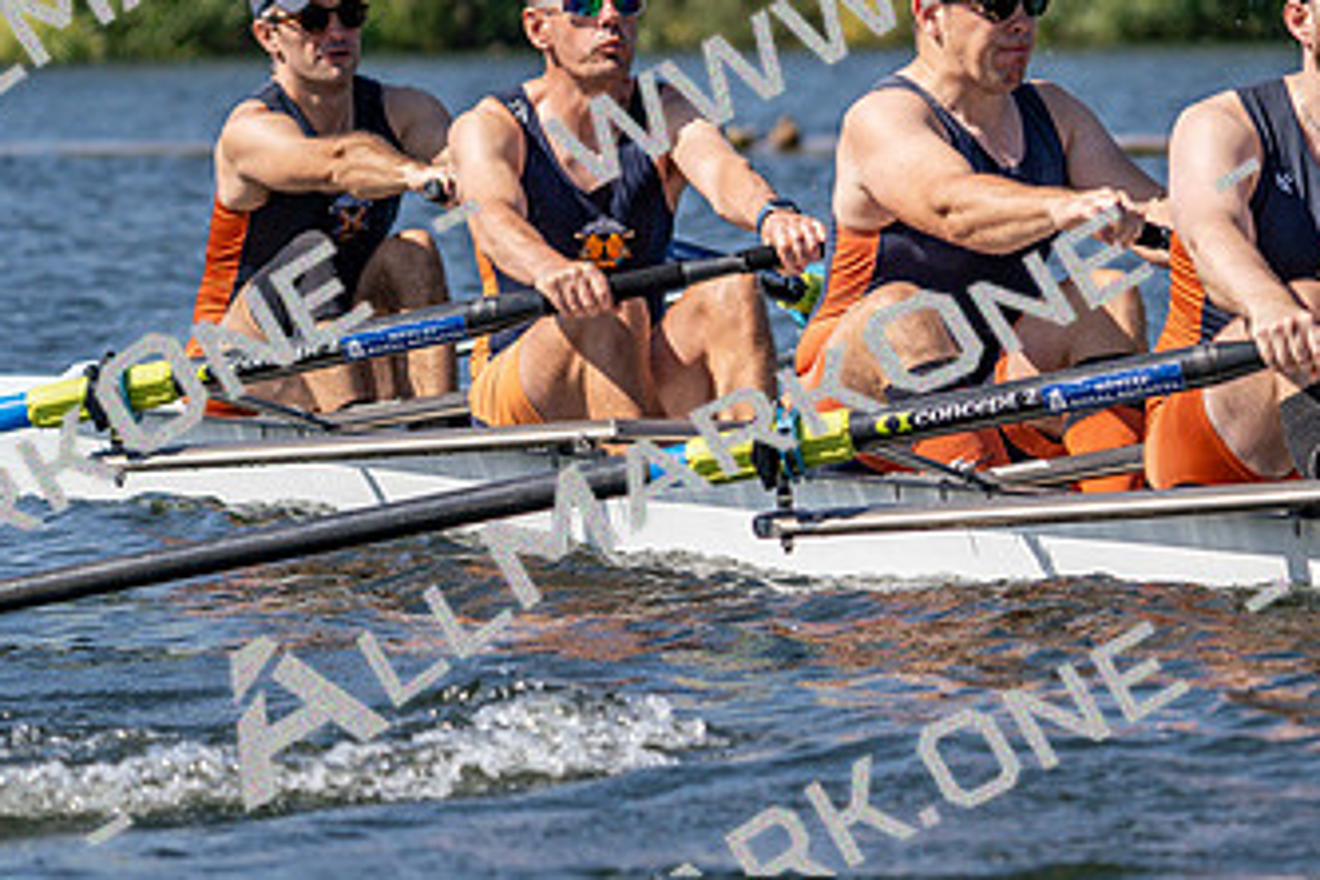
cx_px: 1035
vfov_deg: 3.9
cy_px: 196
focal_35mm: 348
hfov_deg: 5.9
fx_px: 12759
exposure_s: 1/2000
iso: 250
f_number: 5.6
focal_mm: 200
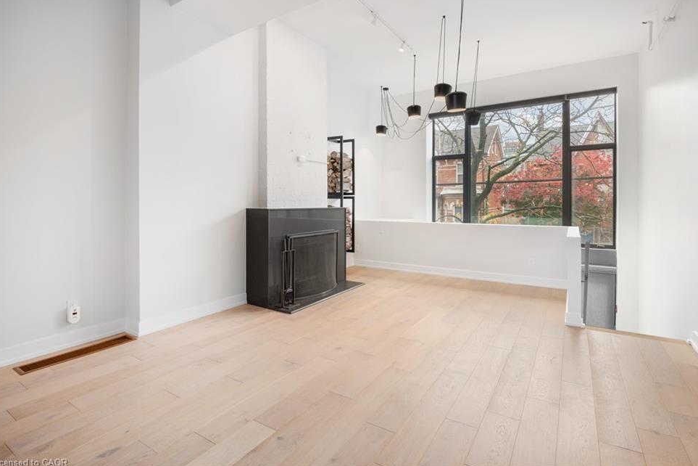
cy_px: 222
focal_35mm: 17
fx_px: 330
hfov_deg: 93.2
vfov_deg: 70.4
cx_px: 362
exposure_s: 1/1.67
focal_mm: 16
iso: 200
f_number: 16
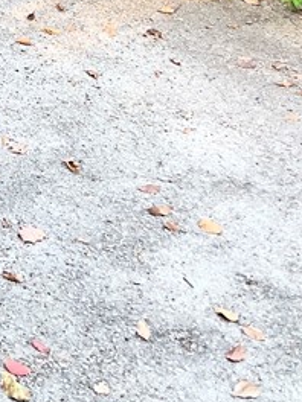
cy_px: -286
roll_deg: -0.1
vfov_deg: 16.7
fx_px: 1175
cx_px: -159
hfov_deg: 13.7
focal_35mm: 101
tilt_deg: -4.6
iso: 100
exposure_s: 1/121
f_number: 1.5
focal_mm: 5.7
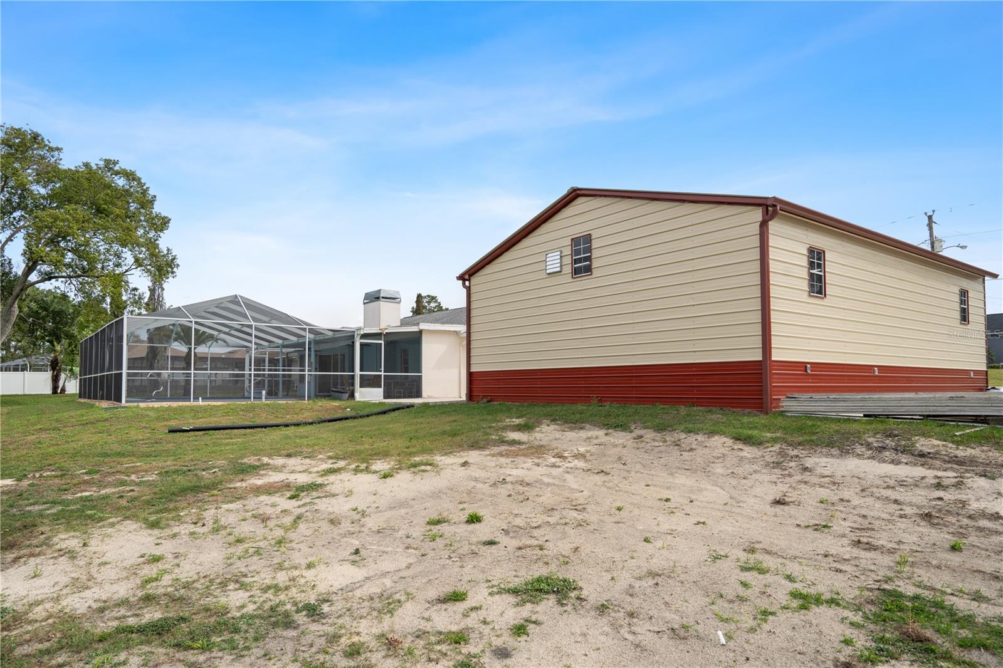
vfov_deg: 59.5
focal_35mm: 21
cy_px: 334
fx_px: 585
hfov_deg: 81.2
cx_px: 502
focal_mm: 21
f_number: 8
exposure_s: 1/800
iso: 320
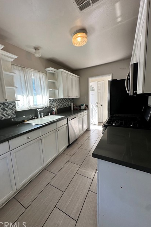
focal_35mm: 15
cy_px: 114
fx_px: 94
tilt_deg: -9.8
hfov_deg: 77.1
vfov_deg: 100.4
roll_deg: +2.3
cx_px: 68
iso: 64
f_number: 2.2
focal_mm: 2.22
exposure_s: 1/120
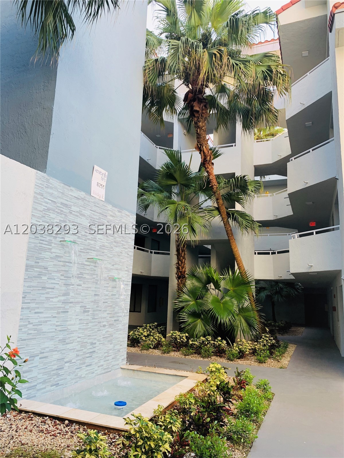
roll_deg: -1.8
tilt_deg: +11.4
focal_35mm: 26
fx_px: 345
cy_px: 229
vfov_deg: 67.3
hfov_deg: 53.1
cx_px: 172
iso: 32
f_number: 1.8
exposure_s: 1/122
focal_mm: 4.25
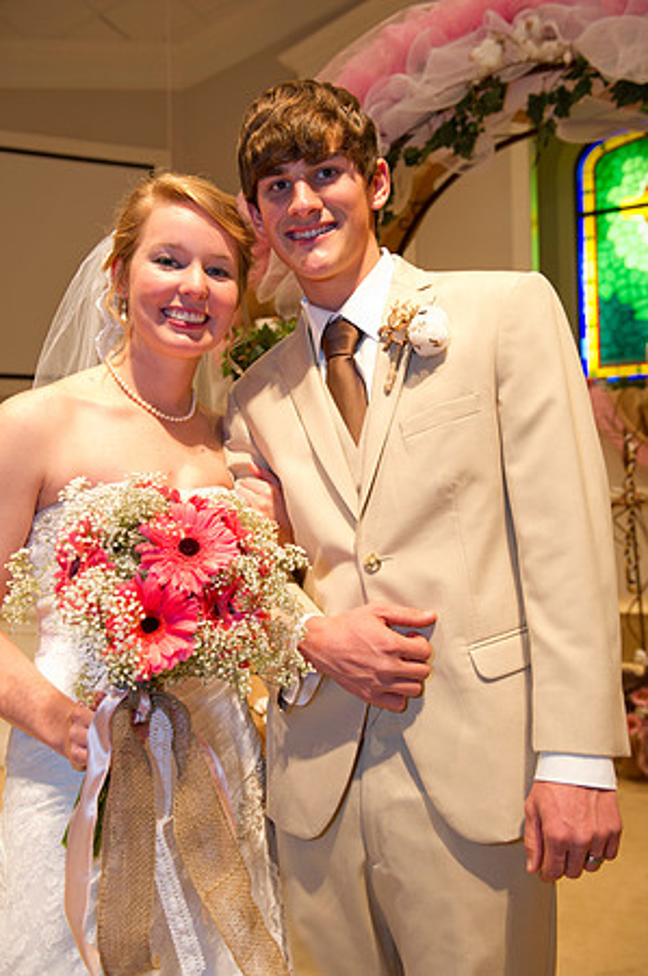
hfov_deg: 38.8
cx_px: 324
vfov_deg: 55.8
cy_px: 488
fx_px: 920
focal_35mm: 34
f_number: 4.5
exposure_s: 1/125
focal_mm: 34
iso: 1600
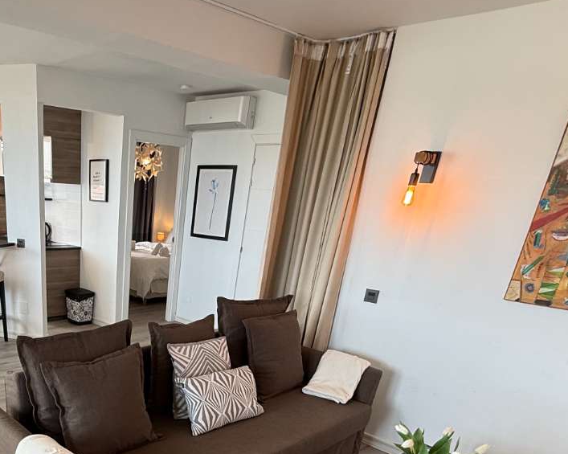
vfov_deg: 44.7
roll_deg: -3.0
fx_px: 487
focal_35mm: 29
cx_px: 133
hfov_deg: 57.0
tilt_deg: -26.0
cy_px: 421
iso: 80
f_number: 2.2
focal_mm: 2.22
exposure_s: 1/100
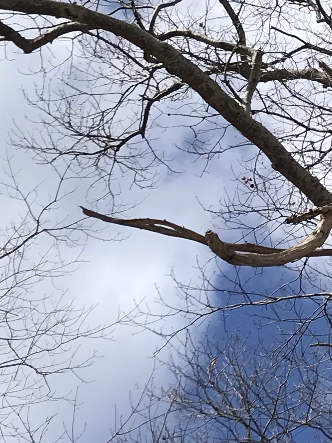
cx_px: 586
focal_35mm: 127
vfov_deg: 15.3
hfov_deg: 11.0
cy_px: 28
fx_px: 1624
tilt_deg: +51.8
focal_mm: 3.99
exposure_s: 1/3096
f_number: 1.8
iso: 20
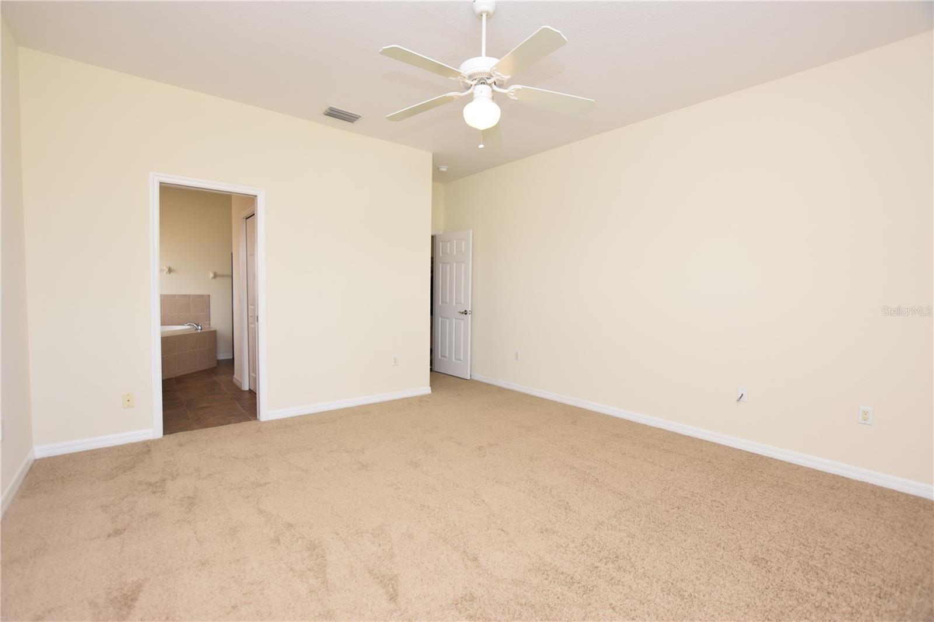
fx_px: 389
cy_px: 311
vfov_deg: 77.3
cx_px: 467
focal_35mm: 15
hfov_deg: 100.4
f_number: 4.5
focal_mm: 10
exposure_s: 1/80
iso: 200
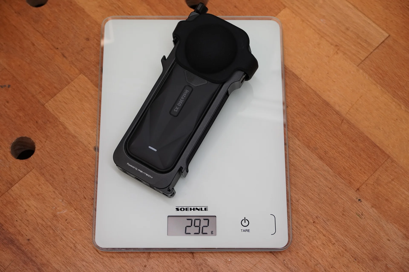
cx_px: 204
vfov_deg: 18.2
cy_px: 136
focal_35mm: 75
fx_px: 852
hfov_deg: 27.0
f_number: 5
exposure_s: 1/160
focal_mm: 50
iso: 1600
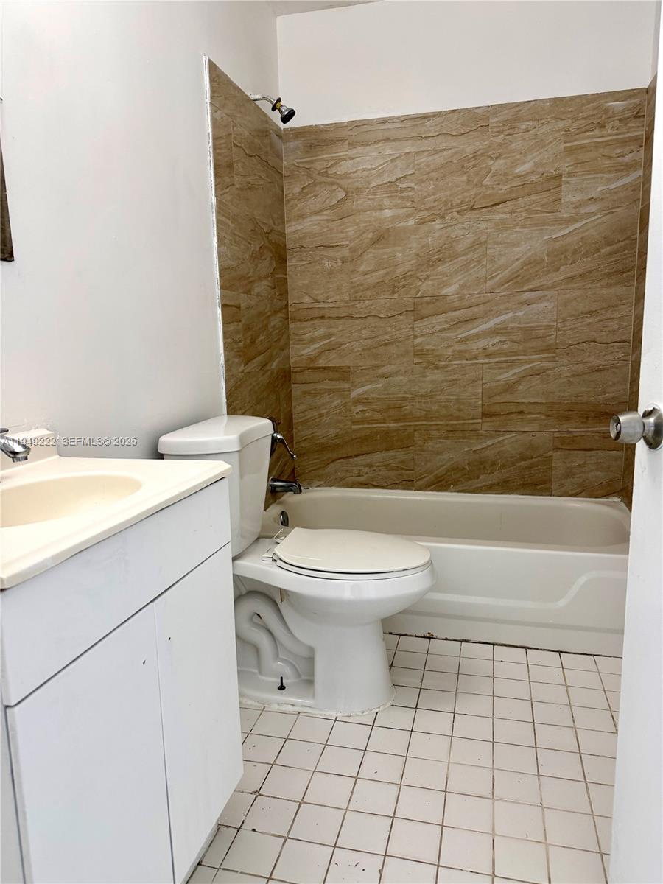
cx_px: 332
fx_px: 613
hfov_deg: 56.8
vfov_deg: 71.6
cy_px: 442
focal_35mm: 24
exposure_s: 1/60
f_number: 1.78
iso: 160
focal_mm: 6.76
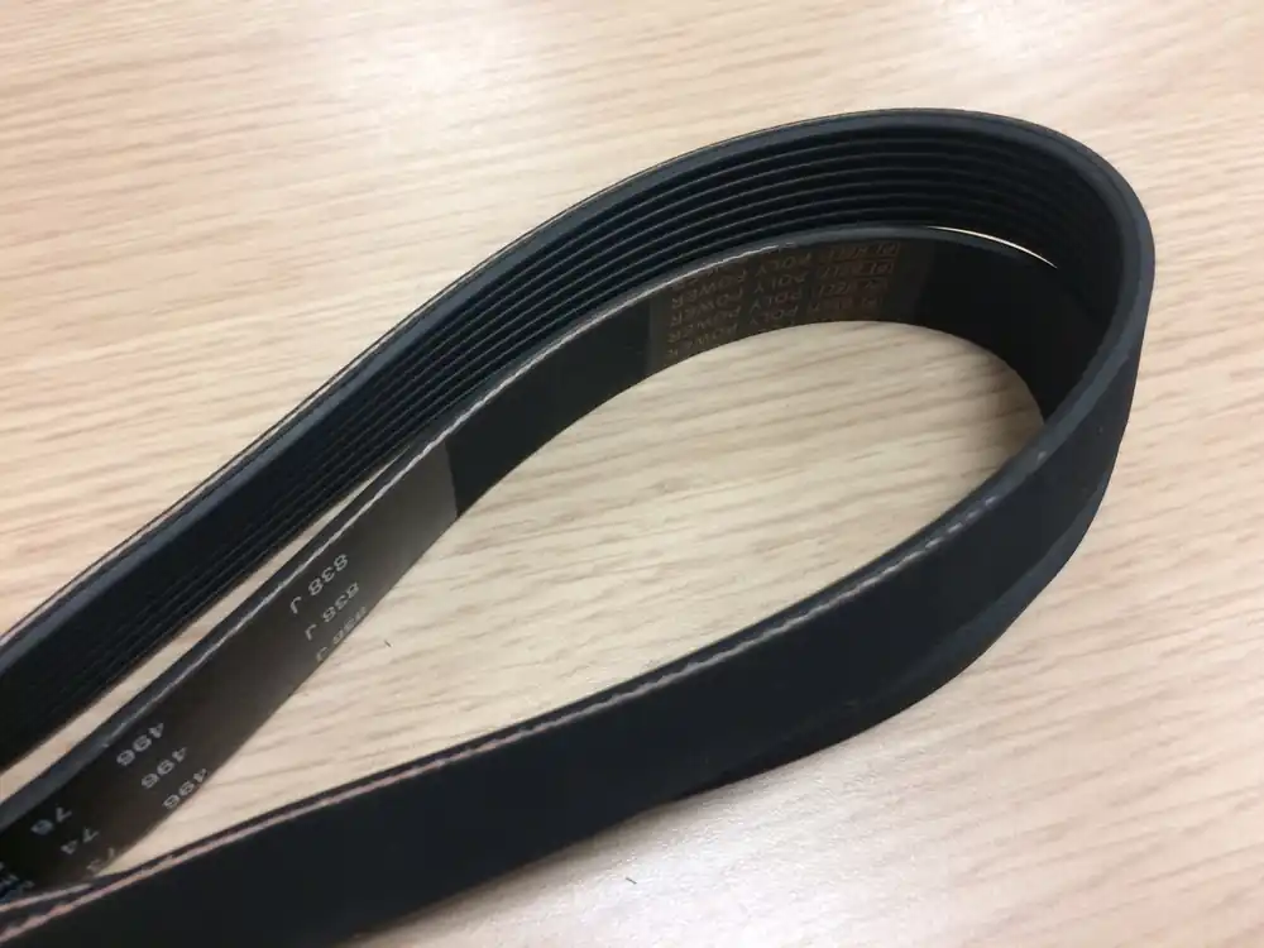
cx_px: 632
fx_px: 1059
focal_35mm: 29
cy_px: 474
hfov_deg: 61.7
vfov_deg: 48.2
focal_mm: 4.15
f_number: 2.2
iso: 100
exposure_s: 1/33
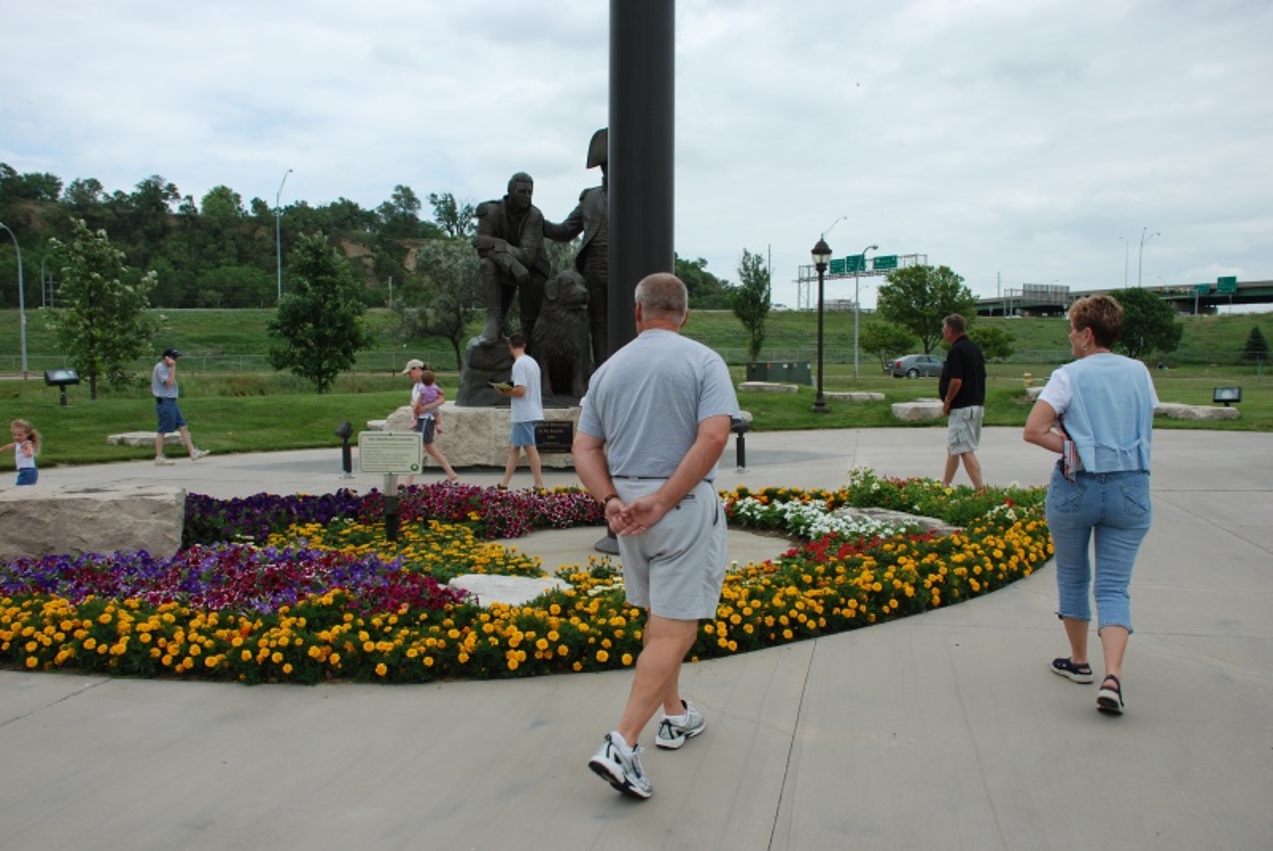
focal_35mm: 30
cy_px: 426
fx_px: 1062
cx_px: 636
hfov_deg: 61.9
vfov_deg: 43.7
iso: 100
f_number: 7.1
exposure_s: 1/200
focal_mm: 20
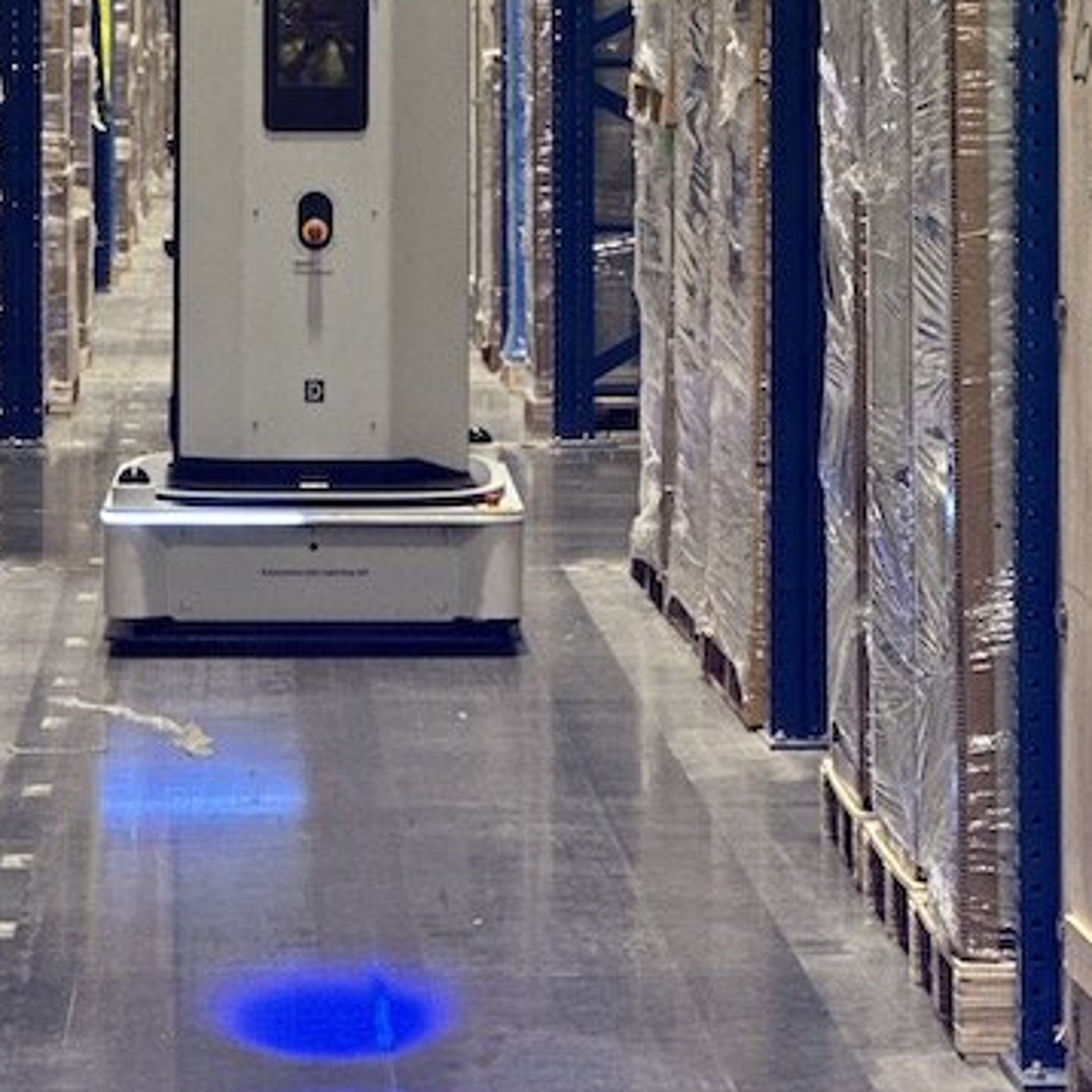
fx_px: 5425
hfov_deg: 11.5
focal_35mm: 152
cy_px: 101
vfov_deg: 11.4
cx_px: 339
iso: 320
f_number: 2.8
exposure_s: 1/24
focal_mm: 9
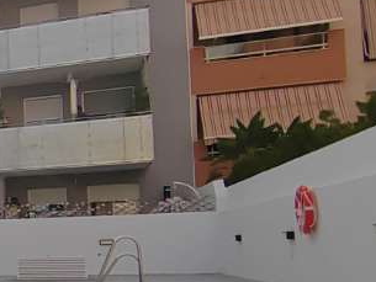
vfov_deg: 22.6
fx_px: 695
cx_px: -281
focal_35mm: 64
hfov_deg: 21.4
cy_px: 228
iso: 100
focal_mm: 2.16
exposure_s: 1/2300
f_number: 2.2
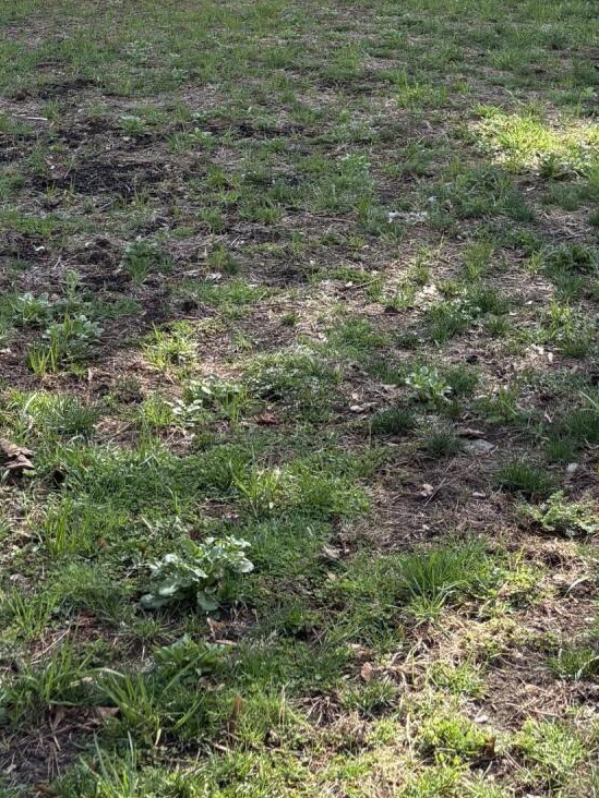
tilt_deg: -7.1
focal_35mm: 71
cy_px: -64
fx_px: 1638
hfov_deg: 20.6
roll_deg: +0.7
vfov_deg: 25.5
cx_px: 448
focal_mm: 5.96
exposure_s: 1/1032
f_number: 1.6
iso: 64
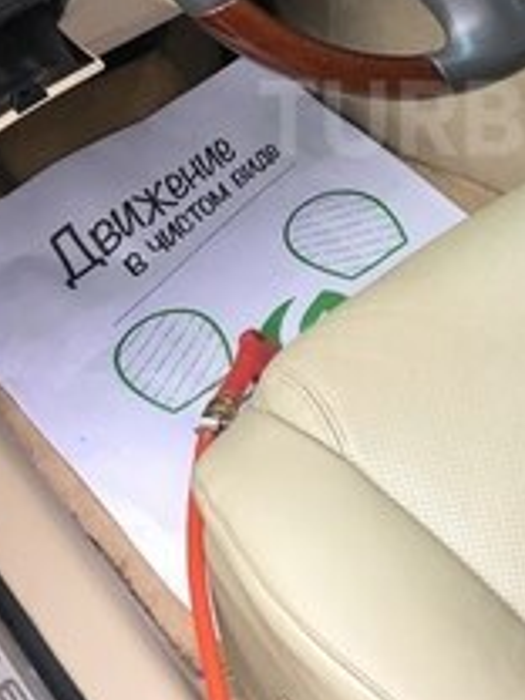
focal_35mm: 69
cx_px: 518
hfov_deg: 20.7
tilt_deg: -39.2
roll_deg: +6.5
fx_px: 1395
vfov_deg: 27.5
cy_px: 118
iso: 32
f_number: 2.2
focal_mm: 4.15
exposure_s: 1/33
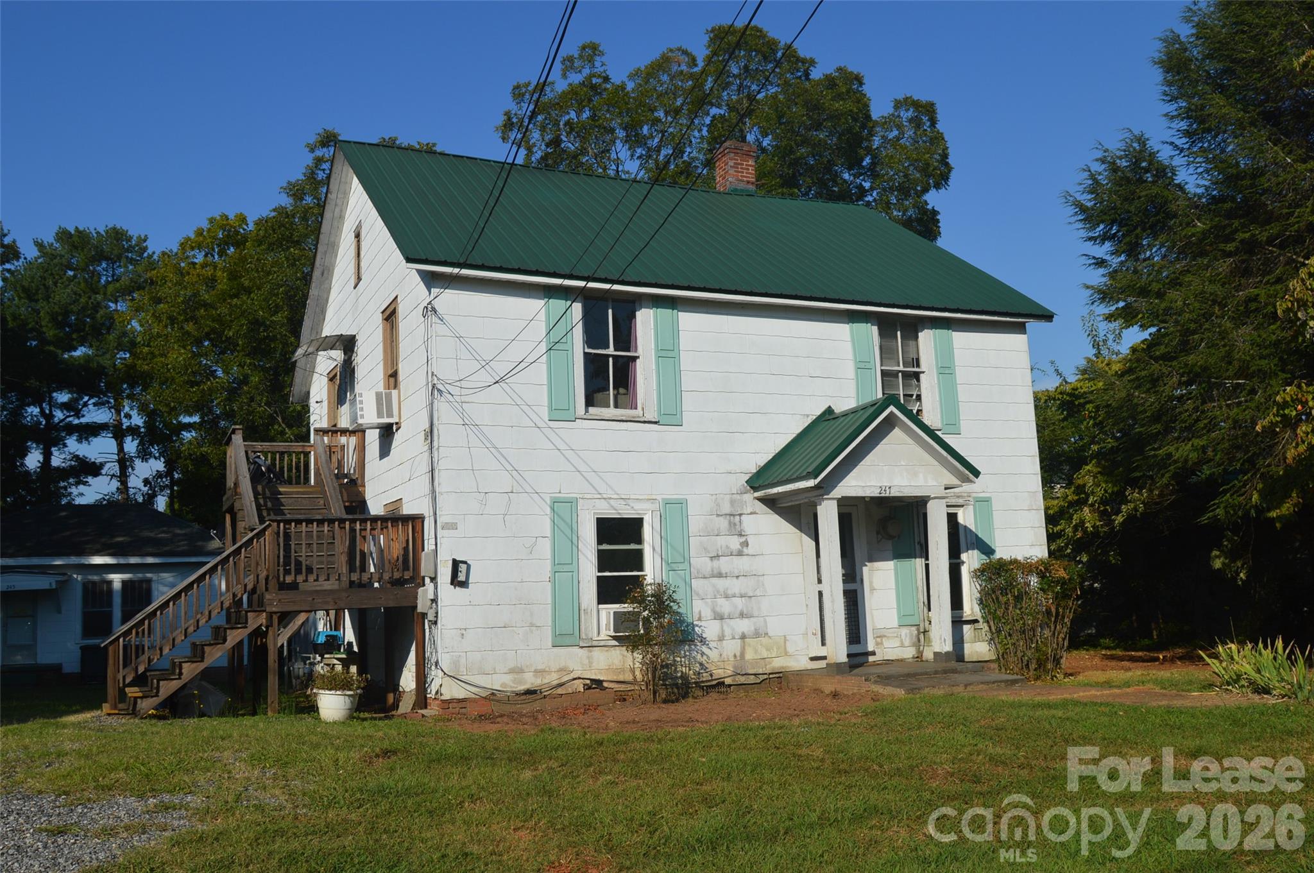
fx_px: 1203
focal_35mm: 33
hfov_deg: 57.3
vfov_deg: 39.9
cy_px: 436
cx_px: 657
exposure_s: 1/320
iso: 100
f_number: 9
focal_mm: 22
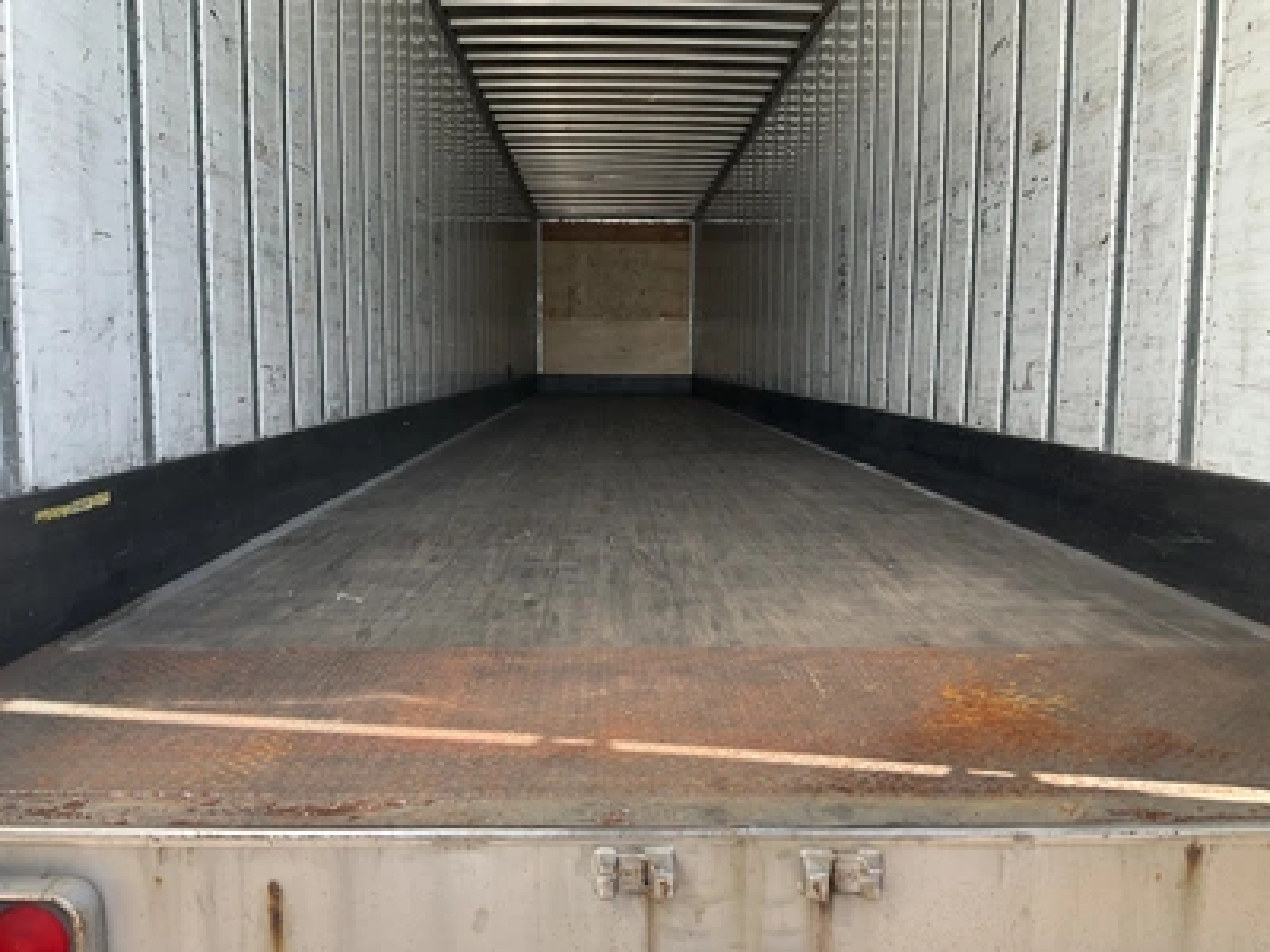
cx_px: 635
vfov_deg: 48.2
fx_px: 1064
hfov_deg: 61.7
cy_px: 476
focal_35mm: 29
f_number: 1.8
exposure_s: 1/122
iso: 20
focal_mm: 3
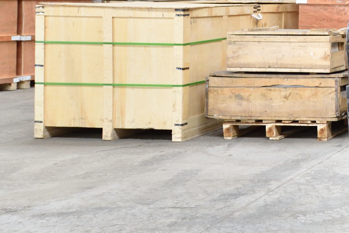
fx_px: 727
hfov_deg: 20.8
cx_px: 588
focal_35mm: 75
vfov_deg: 17.7
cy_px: -3
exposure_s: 1/60
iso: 800
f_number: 4.5
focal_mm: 19
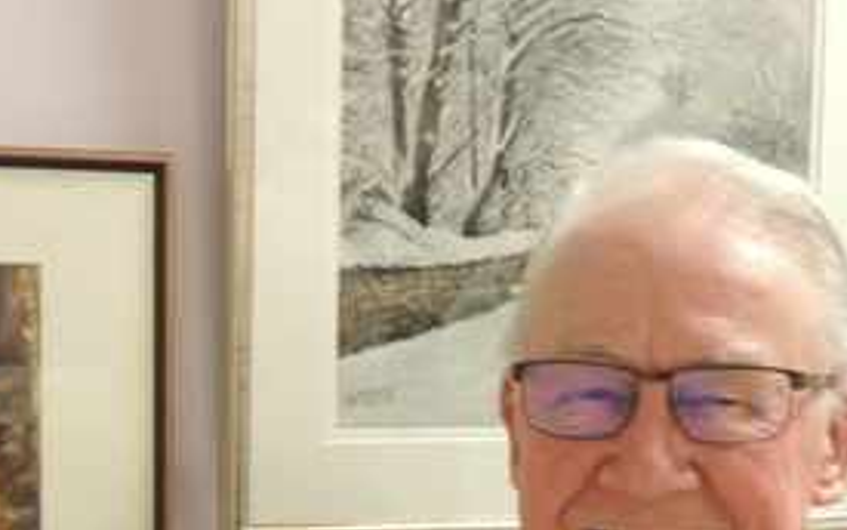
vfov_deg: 14.2
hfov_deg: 23.0
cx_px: 399
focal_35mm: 90
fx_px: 2078
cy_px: 570
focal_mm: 6.2
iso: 400
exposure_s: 1/13
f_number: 3.3
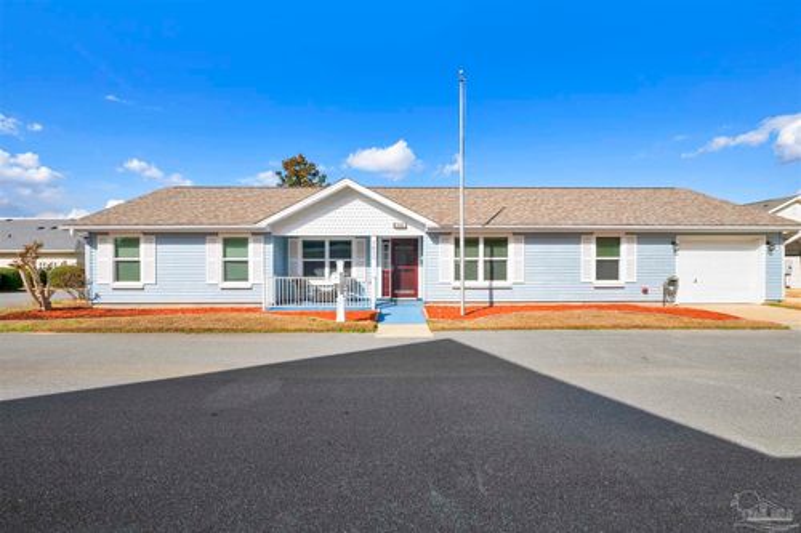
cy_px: 266
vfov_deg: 81.2
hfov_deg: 104.3
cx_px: 400
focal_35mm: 14
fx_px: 311
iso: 400
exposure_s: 1/640
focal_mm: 14
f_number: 11
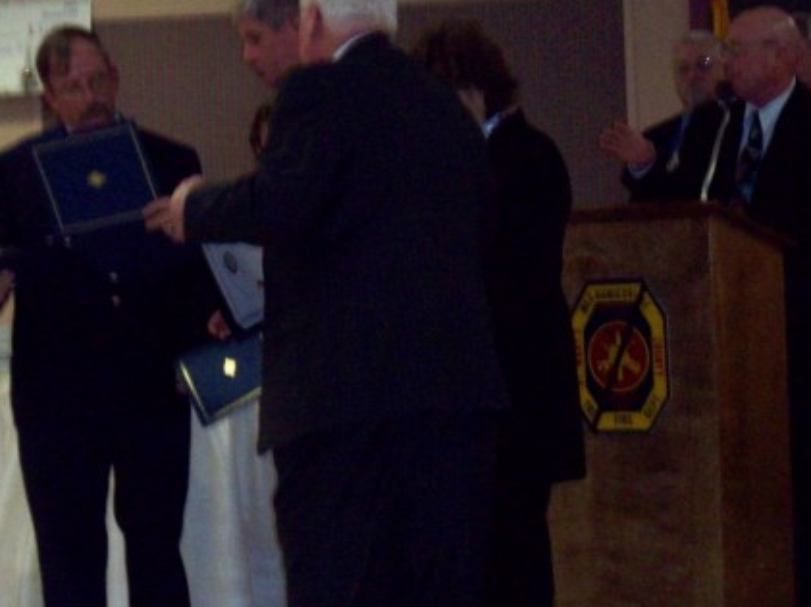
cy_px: 202
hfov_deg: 14.1
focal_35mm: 140
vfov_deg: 10.6
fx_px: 3277
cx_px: 237
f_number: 4.7
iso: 200
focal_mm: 15.3
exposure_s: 1/80.3
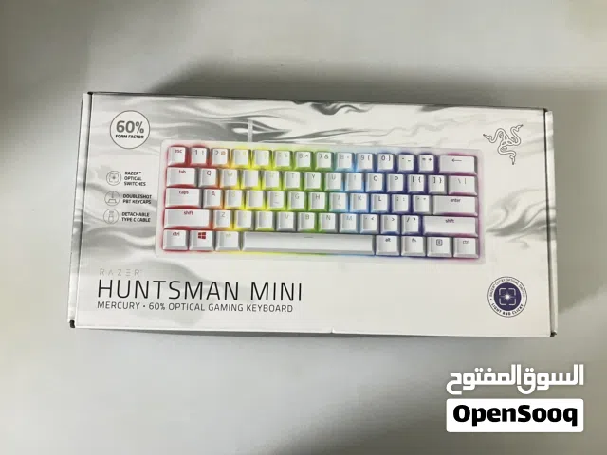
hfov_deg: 67.3
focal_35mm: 26
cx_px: 304
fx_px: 456
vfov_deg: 53.1
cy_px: 228
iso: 1000
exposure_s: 1/30
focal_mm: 5.7
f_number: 1.5
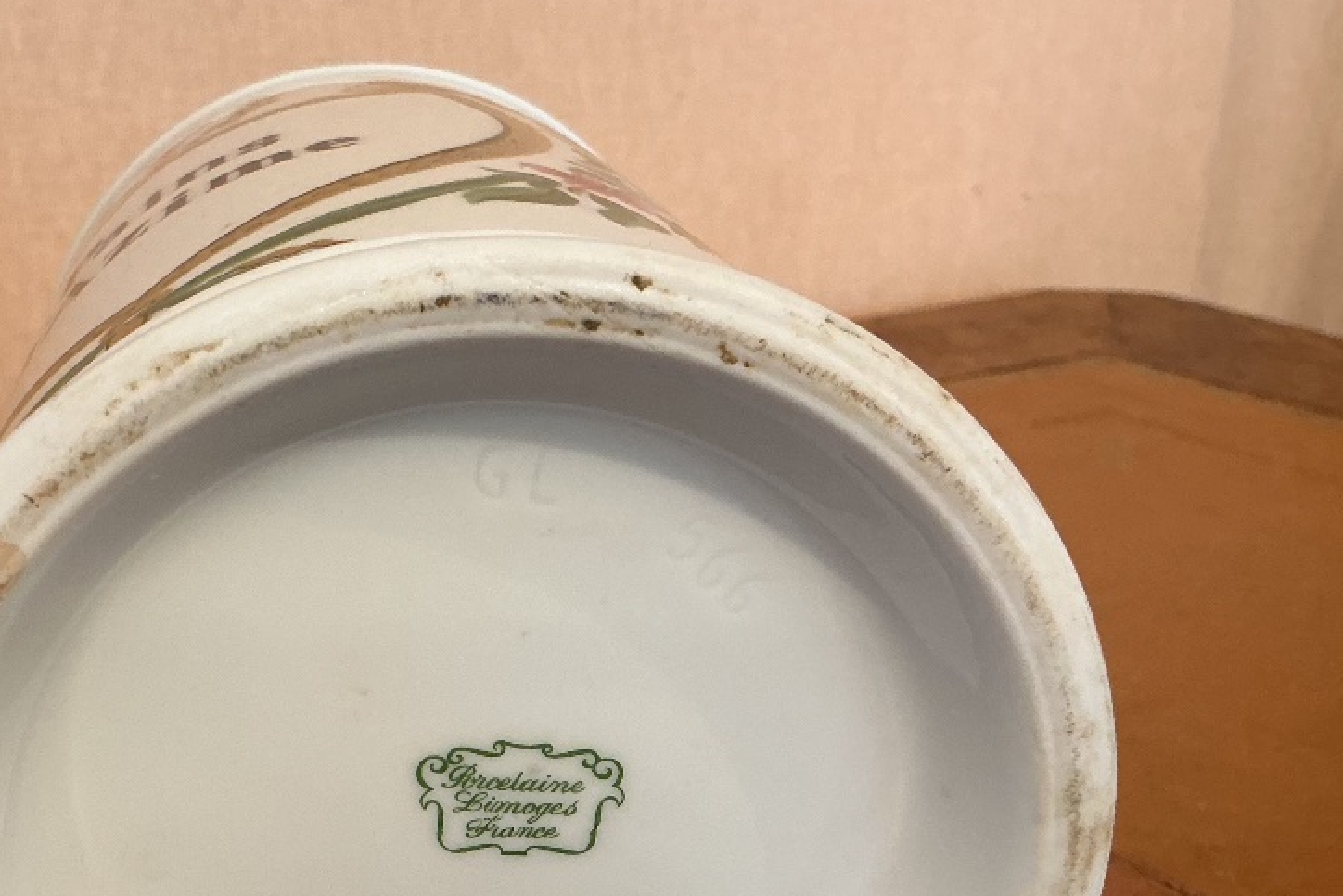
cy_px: 705
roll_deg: +1.1
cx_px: 364
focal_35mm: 50
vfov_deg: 26.5
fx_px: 1866
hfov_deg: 38.7
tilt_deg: -24.5
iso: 80
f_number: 1.8
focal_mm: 3
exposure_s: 1/60
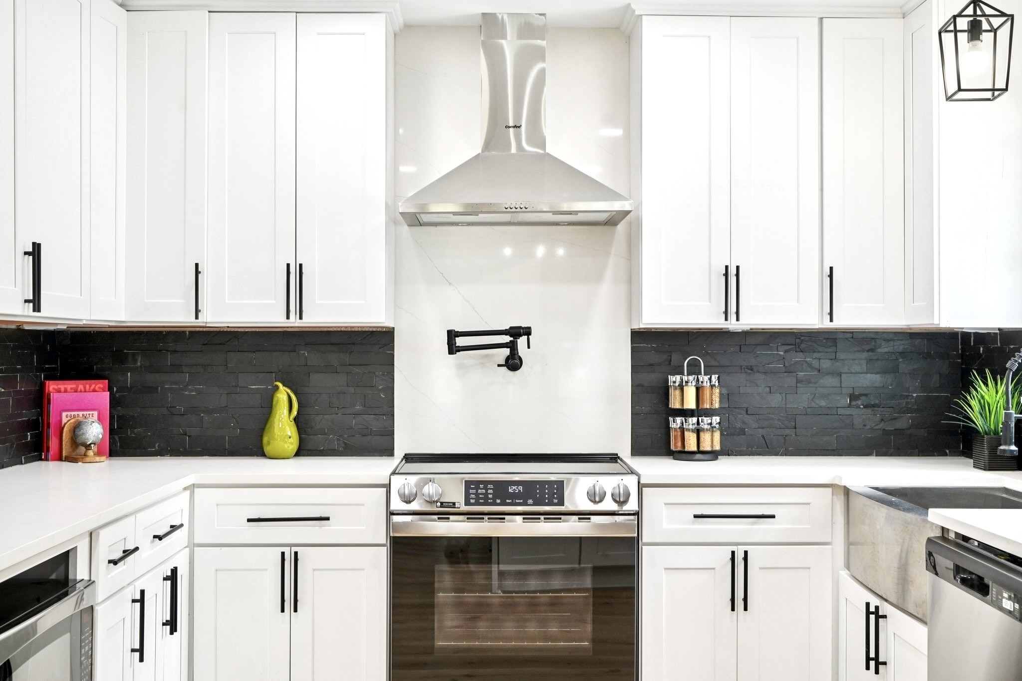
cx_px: 511
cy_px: 340
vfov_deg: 32.6
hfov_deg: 47.4
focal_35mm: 41
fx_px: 1164
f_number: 8
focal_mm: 41
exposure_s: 1/50
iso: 500
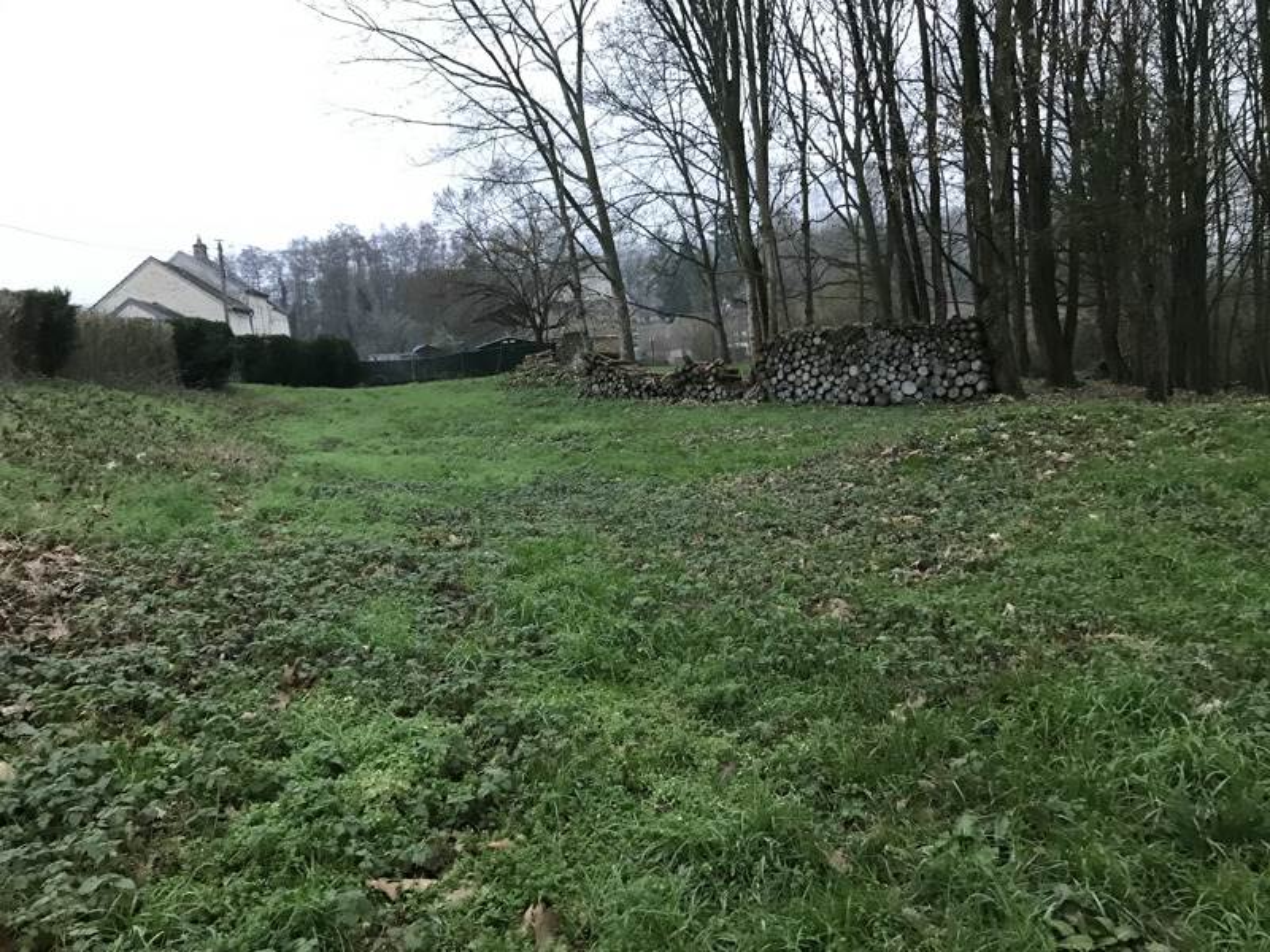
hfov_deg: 63.4
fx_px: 1027
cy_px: 476
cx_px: 635
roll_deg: +5.2
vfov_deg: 49.7
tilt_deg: -6.7
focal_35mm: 28
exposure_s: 1/17
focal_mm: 3.99
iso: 80
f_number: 1.8
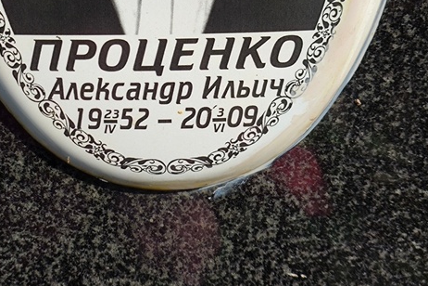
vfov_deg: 15.2
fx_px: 1070
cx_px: 171
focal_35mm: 90
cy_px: 118
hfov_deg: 22.6
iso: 50
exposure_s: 1/1410
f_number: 1.7
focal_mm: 4.71
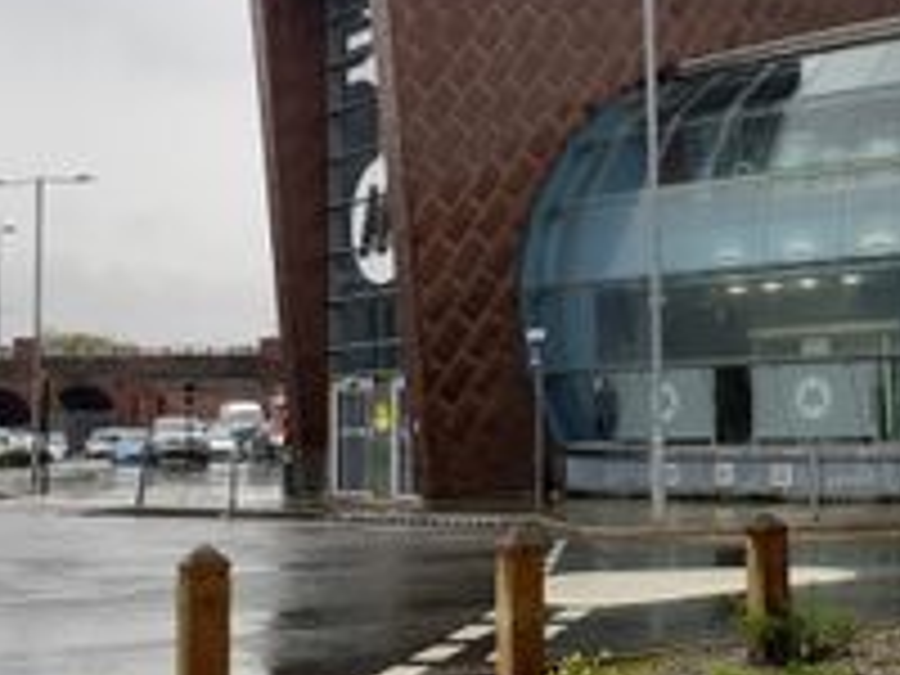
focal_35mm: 54
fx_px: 1404
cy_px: 252
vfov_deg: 26.9
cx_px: 819
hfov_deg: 33.6
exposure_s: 1/308
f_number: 1.9
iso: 40
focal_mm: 3.6
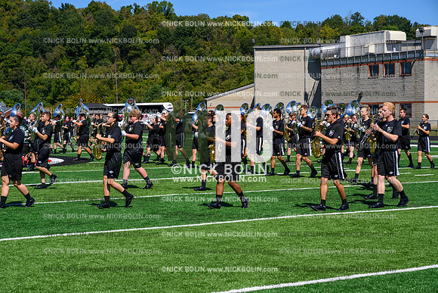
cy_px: 146
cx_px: 219
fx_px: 852
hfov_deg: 28.8
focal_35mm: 70
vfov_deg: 19.5
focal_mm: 70
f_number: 8
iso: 160
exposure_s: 1/640
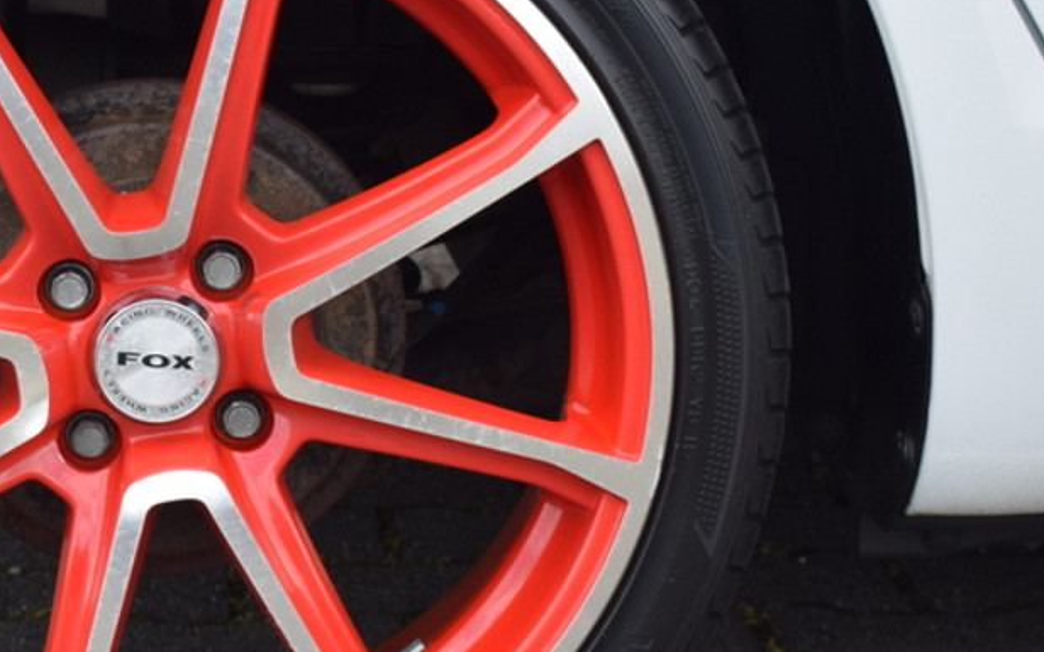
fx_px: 3557
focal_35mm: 125
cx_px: 127
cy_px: 318
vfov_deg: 10.5
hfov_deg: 16.5
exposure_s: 1/250
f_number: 8
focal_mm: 36
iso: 400
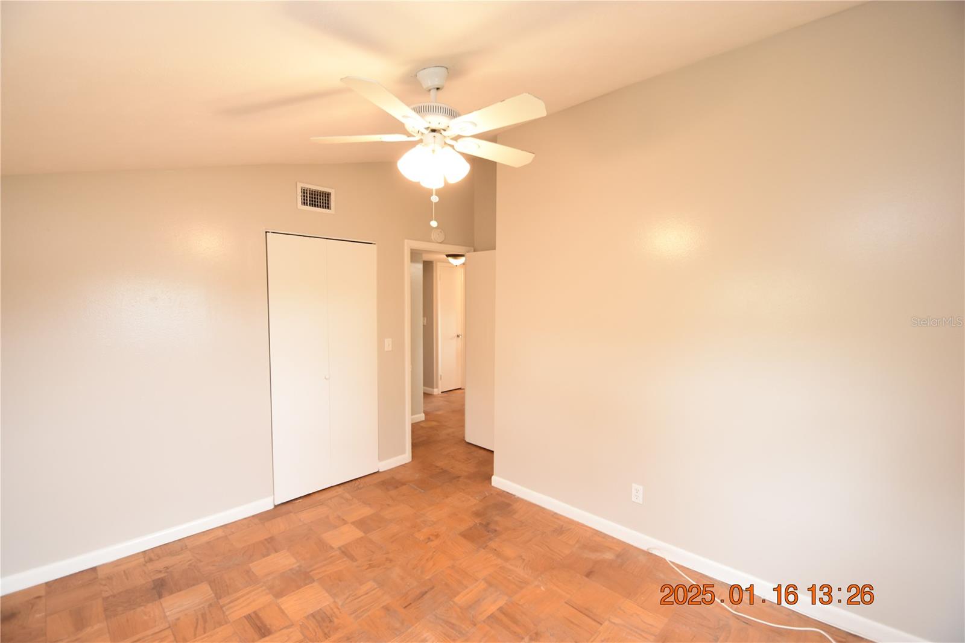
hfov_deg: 100.4
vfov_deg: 77.3
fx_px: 402
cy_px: 322
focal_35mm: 15
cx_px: 482
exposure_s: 1/60
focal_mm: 10
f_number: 3.5
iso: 1000
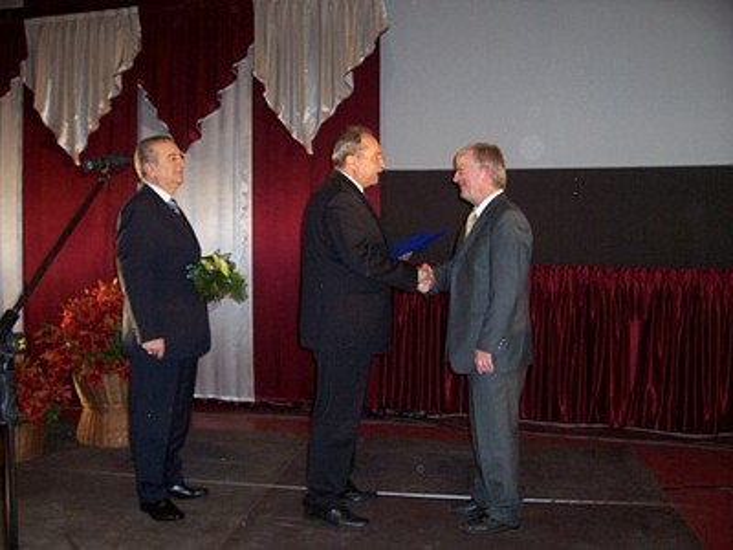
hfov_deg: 54.0
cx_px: 366
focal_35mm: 34
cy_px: 275
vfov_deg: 41.8
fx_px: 720
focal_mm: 5.6
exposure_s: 1/60
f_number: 2.7
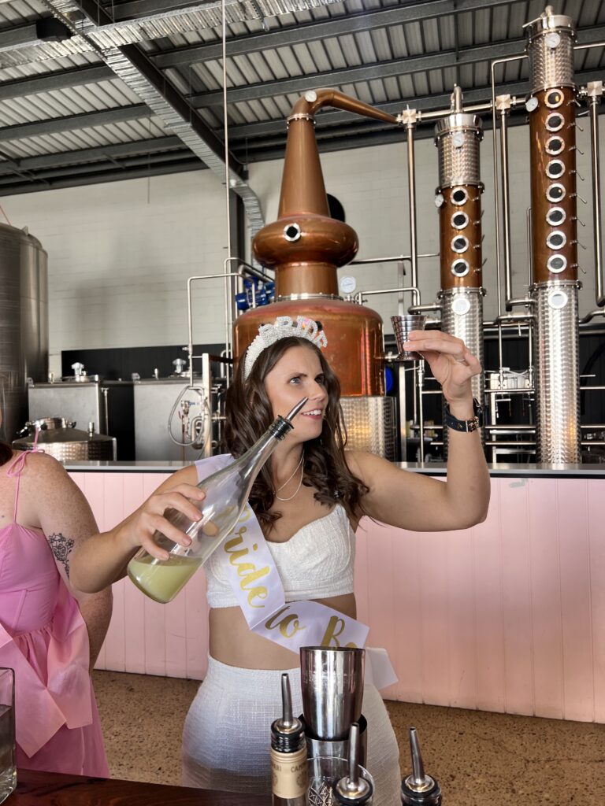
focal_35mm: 26
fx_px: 606
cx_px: 302
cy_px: 403
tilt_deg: +2.3
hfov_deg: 53.1
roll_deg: +2.3
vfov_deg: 67.3
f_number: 1.5
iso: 40
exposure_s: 1/100
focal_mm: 5.7
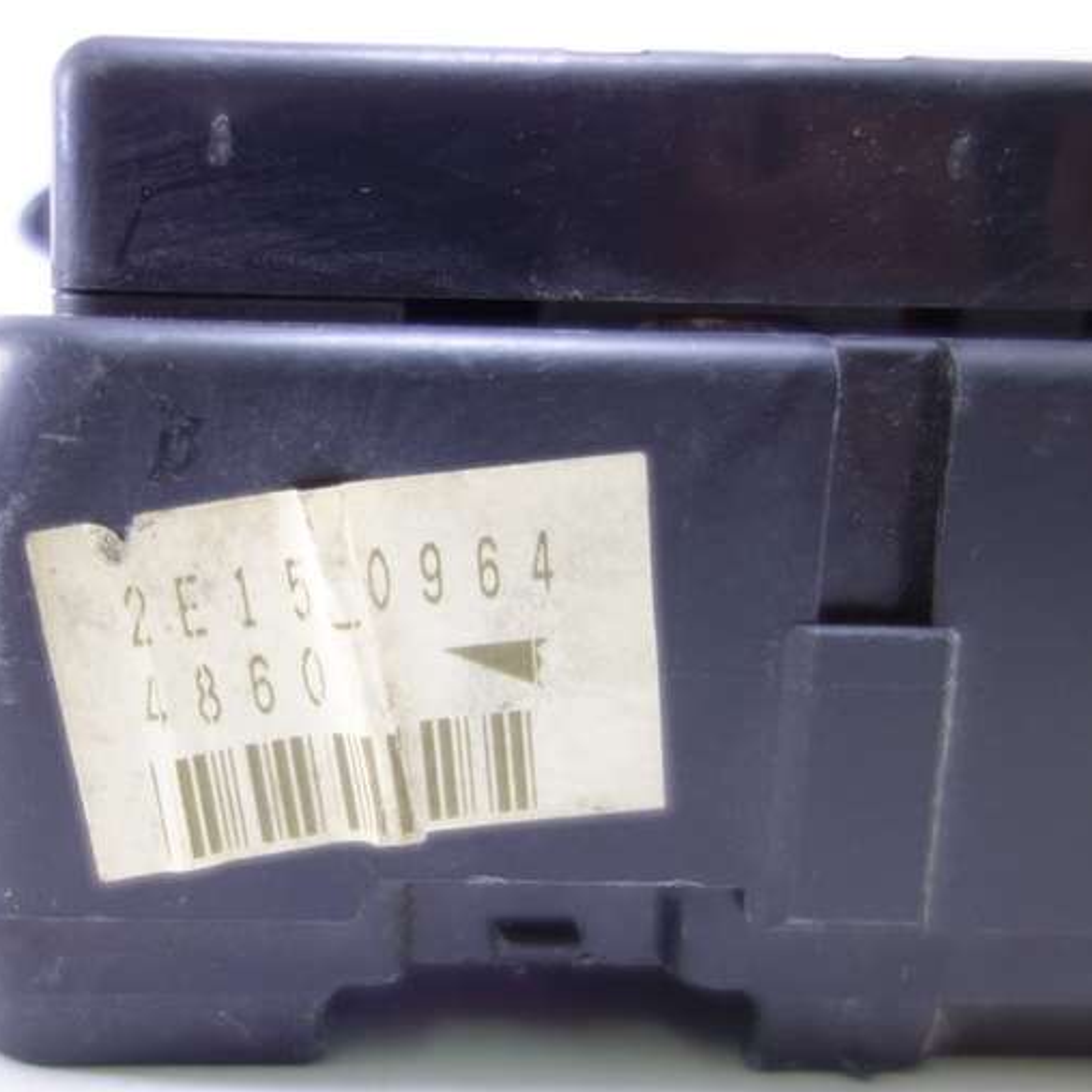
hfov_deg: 45.1
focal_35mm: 36
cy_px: 544
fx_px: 1285
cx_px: 331
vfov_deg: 46.0
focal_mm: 10.4
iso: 125
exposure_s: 1/40
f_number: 1.8
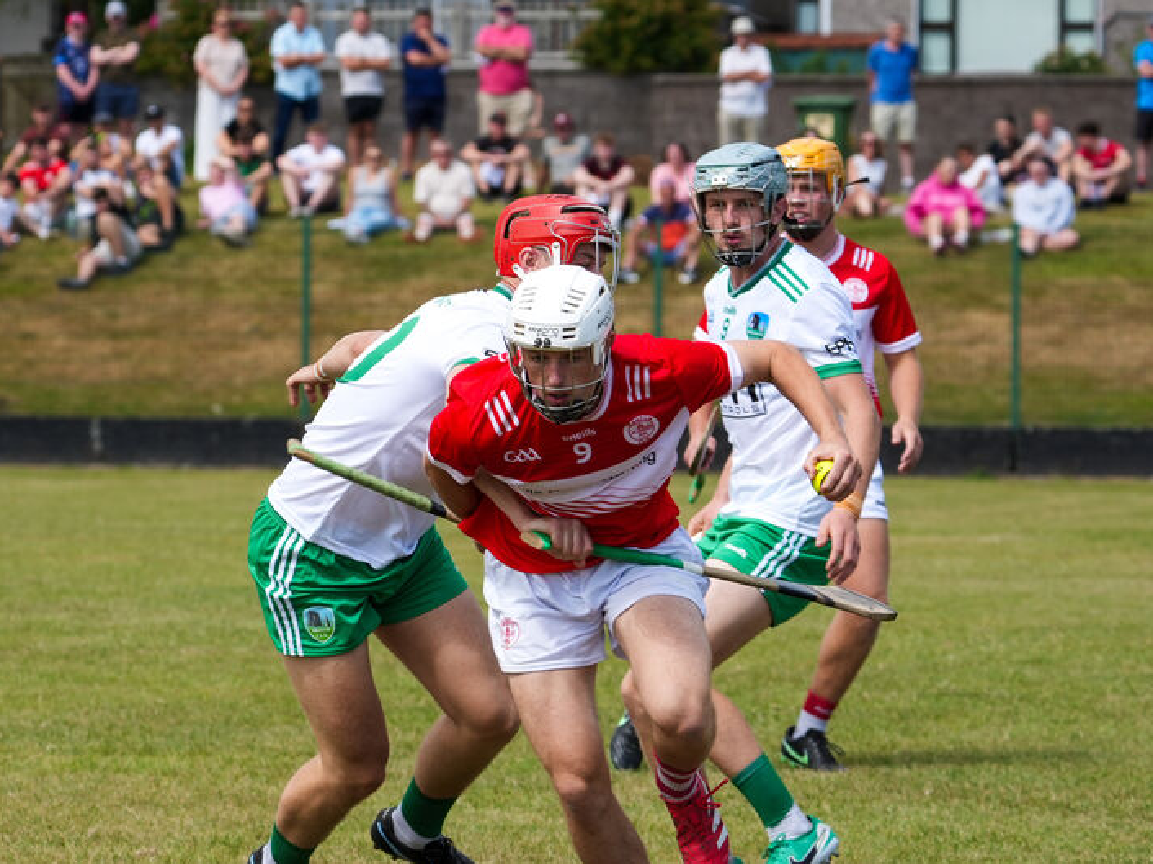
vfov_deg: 6.8
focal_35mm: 218
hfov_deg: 9.1
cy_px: 432
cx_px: 532
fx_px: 7259
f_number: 8
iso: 400
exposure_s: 1/1000
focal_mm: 200
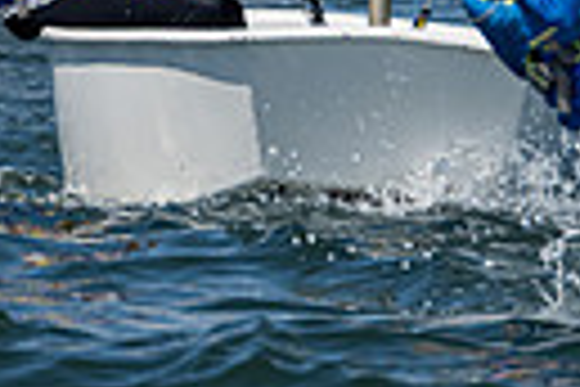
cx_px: 431
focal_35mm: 1319
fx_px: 21249
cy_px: -302
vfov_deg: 1.0
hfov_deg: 1.6
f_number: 8
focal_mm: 260
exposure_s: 1/1000
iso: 250
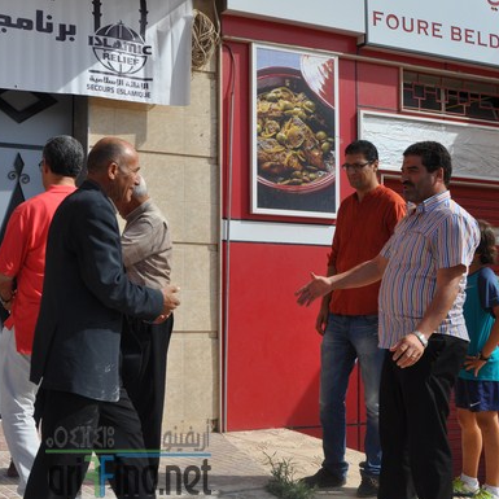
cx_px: 128
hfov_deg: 30.6
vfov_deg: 31.1
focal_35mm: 55
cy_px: 253
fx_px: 897
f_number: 10
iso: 200
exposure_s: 1/400
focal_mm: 26
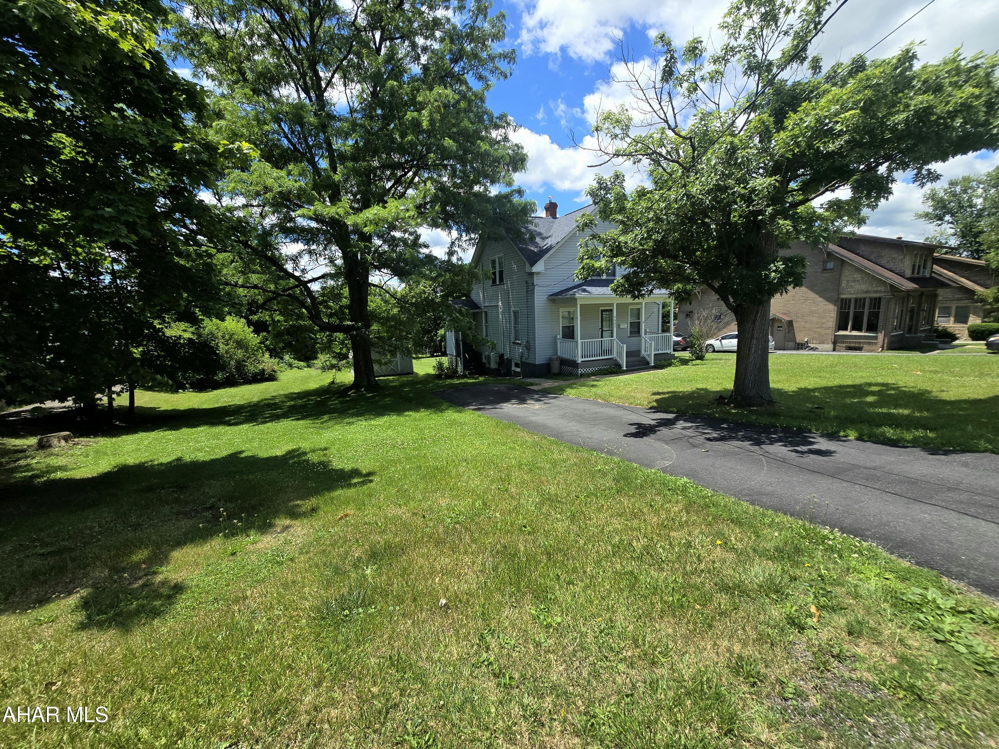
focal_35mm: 13
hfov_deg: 106.2
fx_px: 375
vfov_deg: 89.9
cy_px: 374
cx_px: 500
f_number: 2.2
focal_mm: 2.2
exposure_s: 1/2000
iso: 50
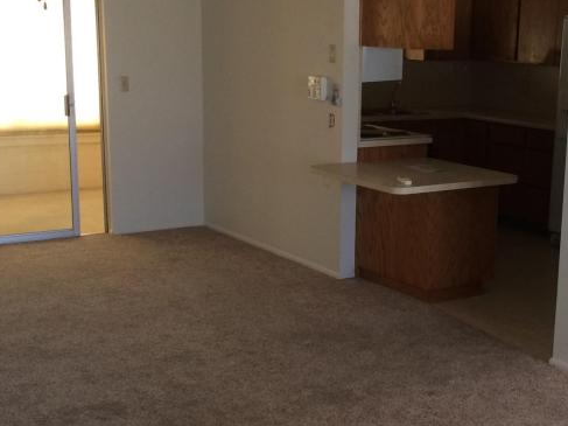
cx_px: 401
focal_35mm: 61
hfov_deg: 31.3
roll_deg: -1.7
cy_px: 240
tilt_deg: -12.4
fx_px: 1001
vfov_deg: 24.0
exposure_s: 1/30
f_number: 2.2
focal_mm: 4.15
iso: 125
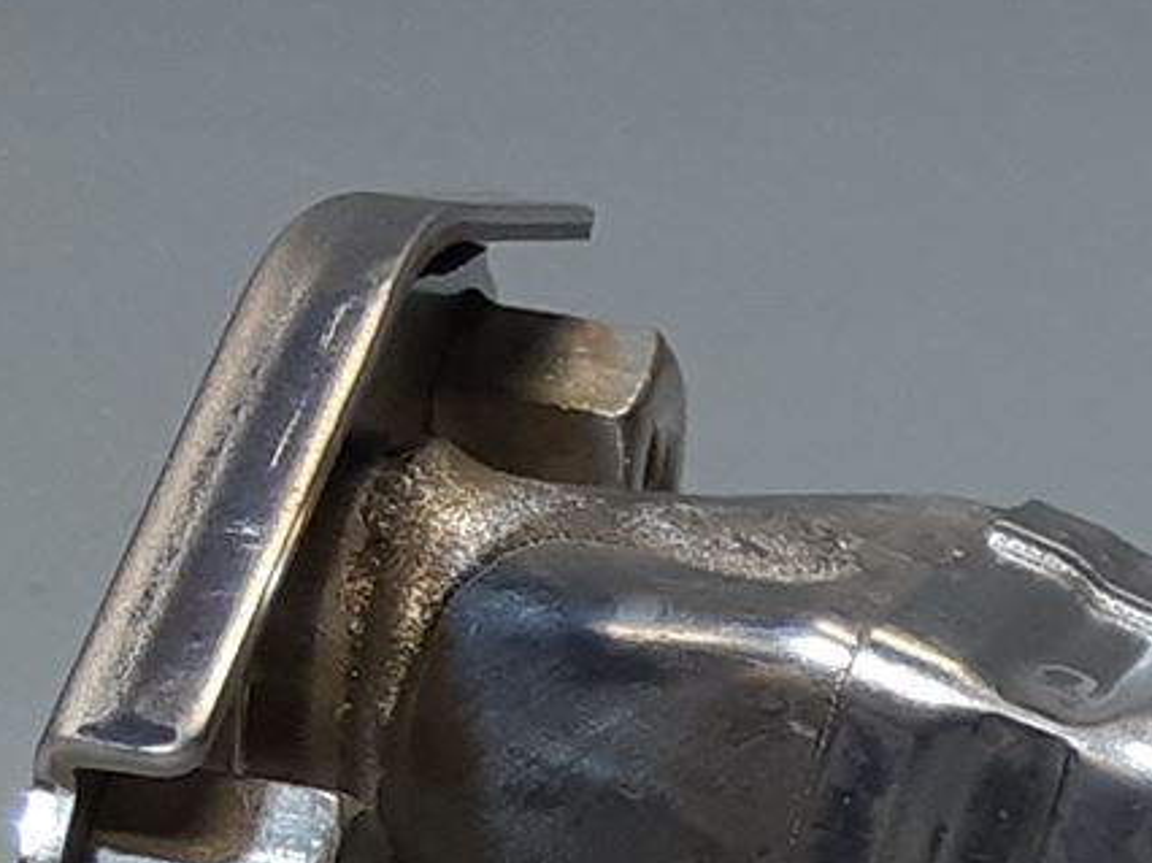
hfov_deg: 13.3
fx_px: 4158
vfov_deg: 10.9
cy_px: 1653
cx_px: 2409
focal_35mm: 125
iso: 64
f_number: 1.7
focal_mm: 3.93
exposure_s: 1/100
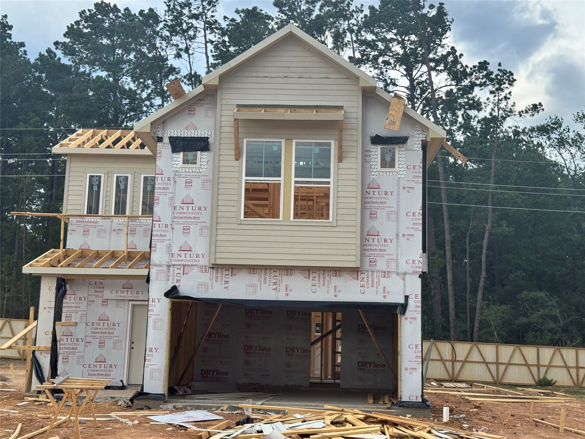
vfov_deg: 30.3
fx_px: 811
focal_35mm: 48
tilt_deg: +7.4
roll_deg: -3.3
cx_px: 292
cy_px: 220
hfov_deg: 39.7
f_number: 1.78
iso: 64
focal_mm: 6.76
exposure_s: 1/1637
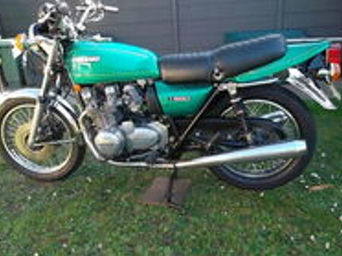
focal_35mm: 29
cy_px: 120
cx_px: 170
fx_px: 286
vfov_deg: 48.2
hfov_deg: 61.7
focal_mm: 4.9
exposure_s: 1/80
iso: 80
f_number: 3.5
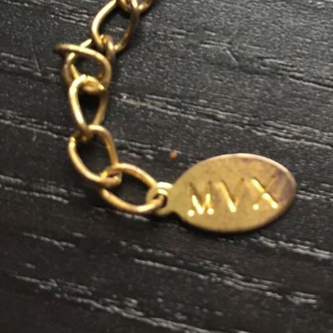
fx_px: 697
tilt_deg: -77.7
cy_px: 13
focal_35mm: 64
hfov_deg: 26.1
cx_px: 292
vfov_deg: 25.7
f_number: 2.2
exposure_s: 1/33
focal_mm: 4.15
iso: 100
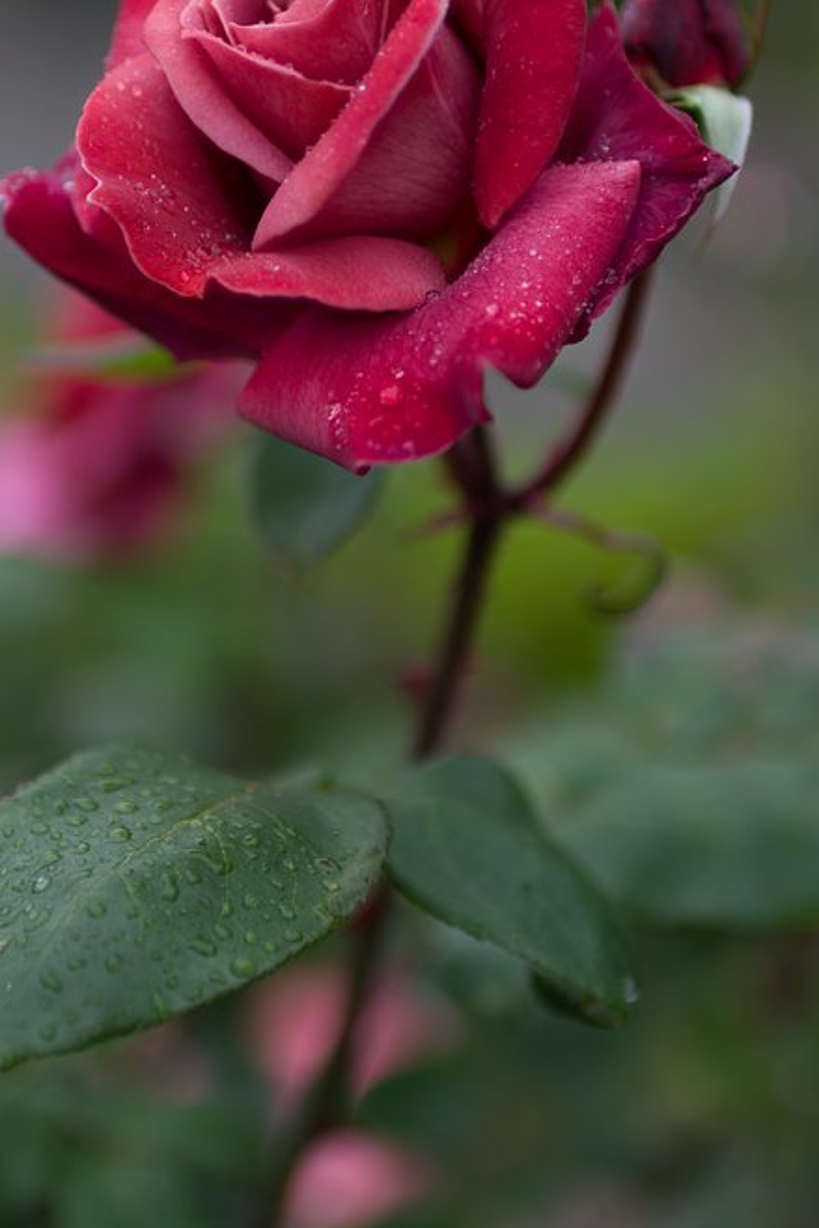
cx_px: 383
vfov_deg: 28.7
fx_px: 2387
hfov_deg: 19.5
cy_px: 465
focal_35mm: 70
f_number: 1.4
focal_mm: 30
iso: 100
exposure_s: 1/640
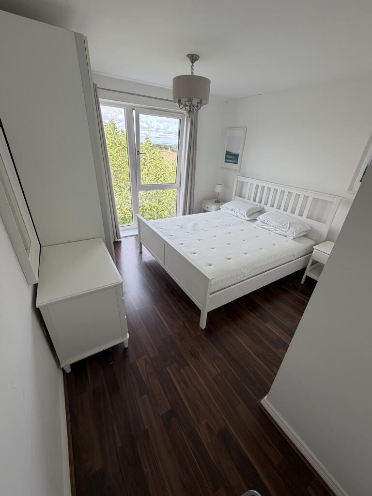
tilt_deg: -27.5
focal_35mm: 14
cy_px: 248
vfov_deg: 102.1
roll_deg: -3.4
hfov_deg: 85.7
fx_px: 201
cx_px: 186
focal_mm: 2.22
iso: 50
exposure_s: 1/121
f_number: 2.2
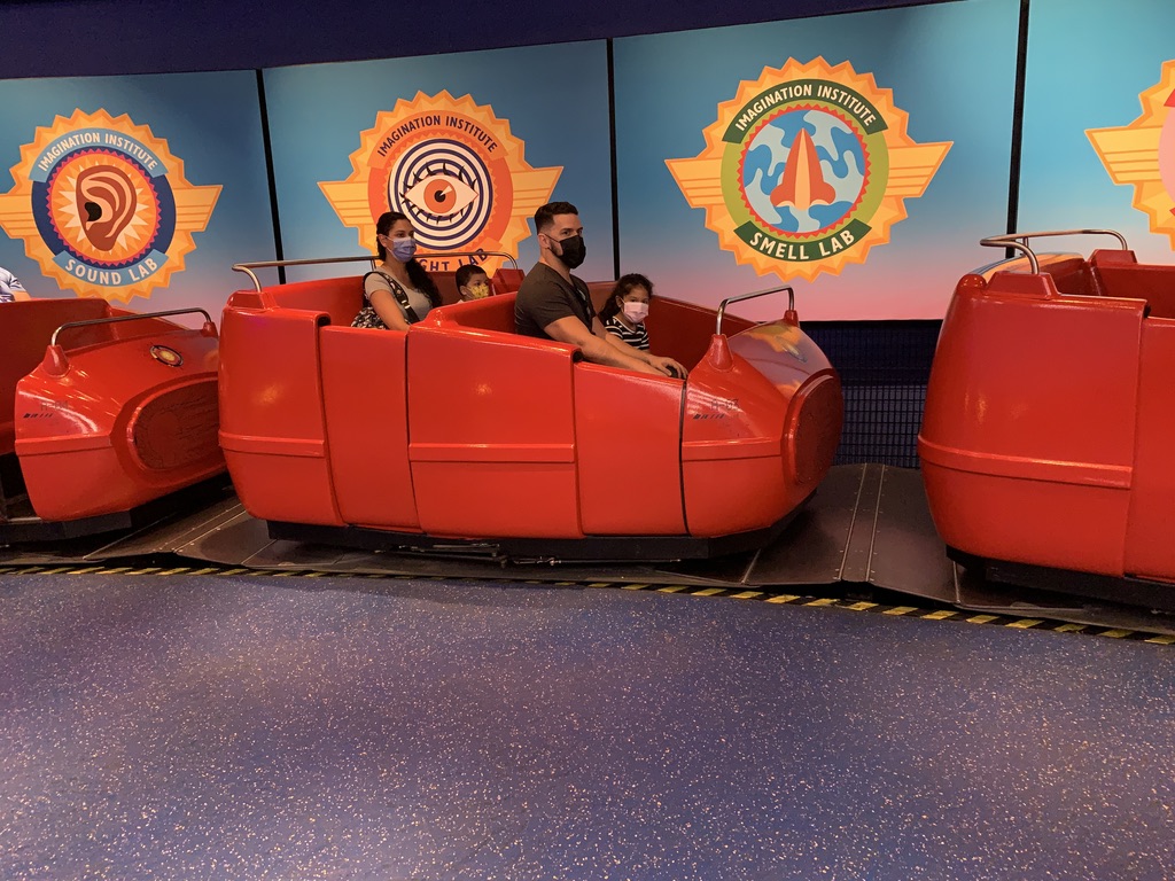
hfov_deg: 67.3
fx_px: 883
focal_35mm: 26
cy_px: 440
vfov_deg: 53.1
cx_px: 588
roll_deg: +1.8
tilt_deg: -12.6
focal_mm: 4.25
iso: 500
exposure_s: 1/30
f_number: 1.8
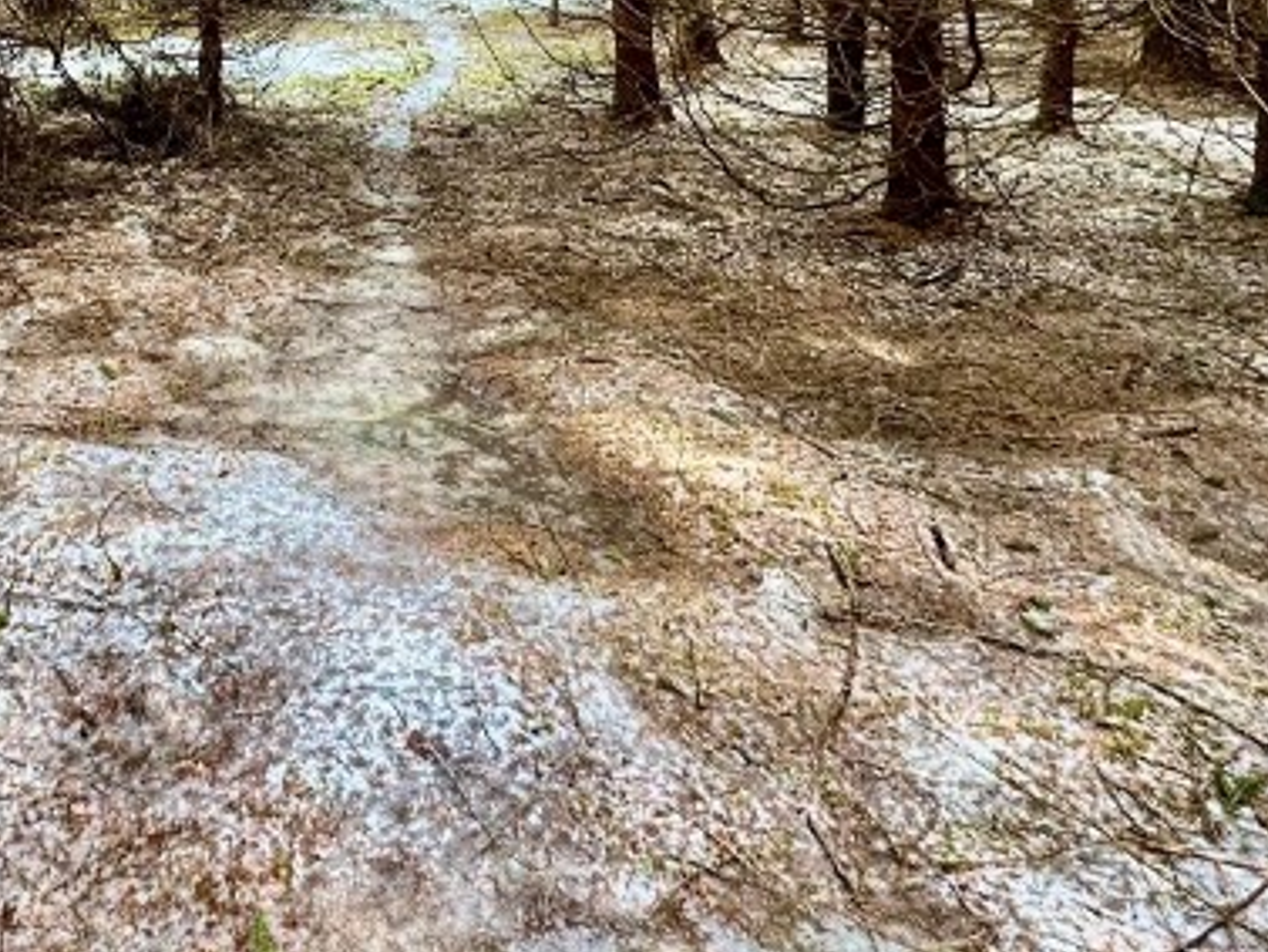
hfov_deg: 47.1
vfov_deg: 32.6
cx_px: 309
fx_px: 1392
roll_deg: +0.3
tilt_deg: -0.6
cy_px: -121
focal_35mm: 38
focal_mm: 2.22
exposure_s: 1/99
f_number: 2.2
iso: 125
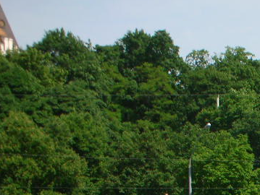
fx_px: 1564
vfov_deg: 7.1
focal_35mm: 208
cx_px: 368
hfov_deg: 9.3
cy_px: 258
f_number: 12.4
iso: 50
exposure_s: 1/59
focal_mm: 12.2
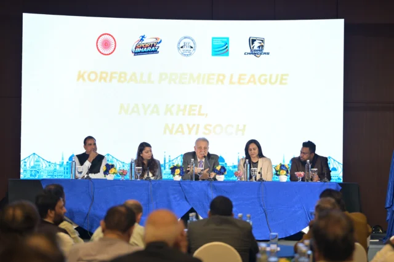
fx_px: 1006
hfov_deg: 22.2
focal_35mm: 92
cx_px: 197
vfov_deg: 14.8
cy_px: 131
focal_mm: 92
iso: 800
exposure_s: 1/250
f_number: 2.8
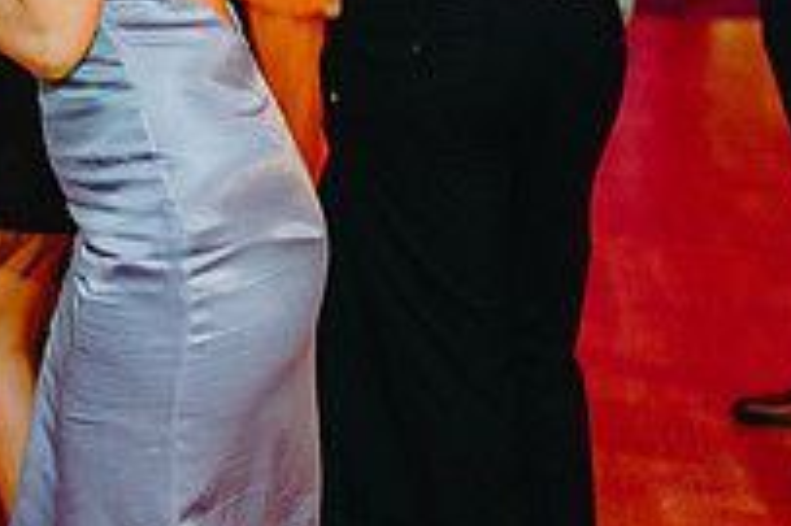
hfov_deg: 19.2
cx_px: -179
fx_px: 2195
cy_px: -72
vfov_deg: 13.4
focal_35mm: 100
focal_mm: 35
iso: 1250
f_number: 2
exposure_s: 1/250
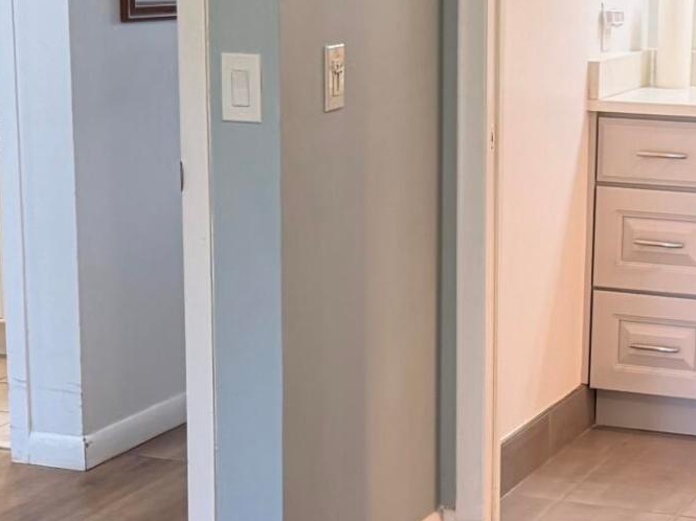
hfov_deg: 18.8
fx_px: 2090
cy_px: 340
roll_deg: -1.5
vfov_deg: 14.2
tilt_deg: -12.4
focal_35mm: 104
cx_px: 540
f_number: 1.78
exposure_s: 1/120
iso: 200
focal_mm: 6.76
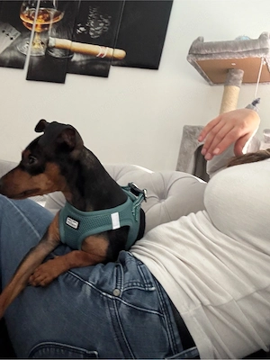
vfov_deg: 60.0
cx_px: 135
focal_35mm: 30
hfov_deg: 46.8
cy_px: 180
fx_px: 312
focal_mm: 2.69
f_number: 1.9
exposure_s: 1/60
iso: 125
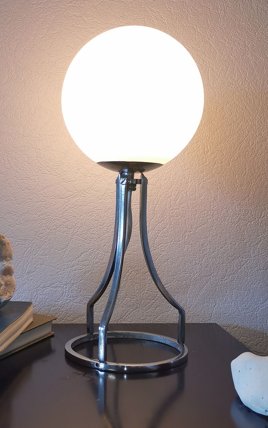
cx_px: 87
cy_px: 195
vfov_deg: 41.8
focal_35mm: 48
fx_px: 561
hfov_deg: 26.7
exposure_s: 1/100
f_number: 1.8
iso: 80
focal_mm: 5.58
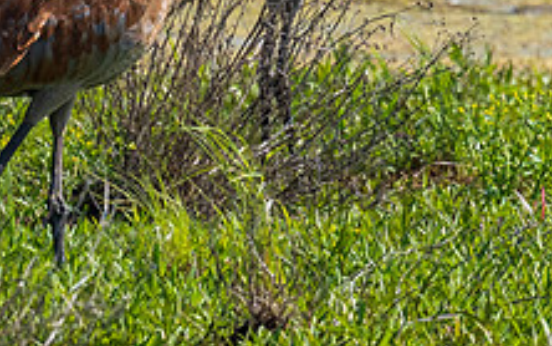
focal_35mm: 2968
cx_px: 160
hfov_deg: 0.7
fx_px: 44673
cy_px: 30
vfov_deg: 0.4
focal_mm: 500
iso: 400
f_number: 6.3
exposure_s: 1/2000
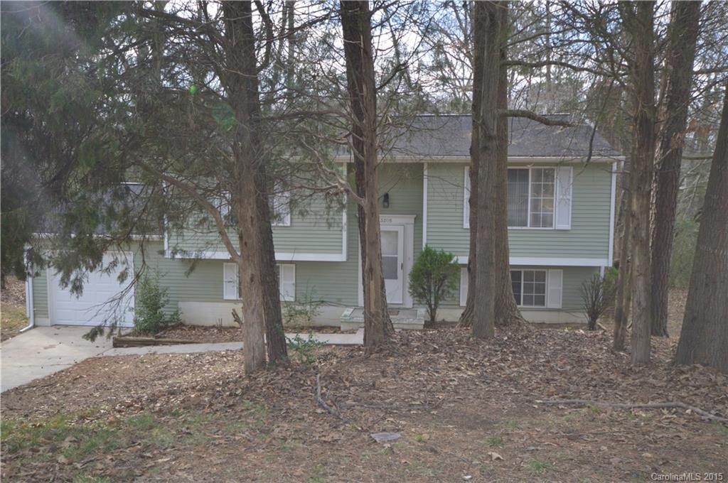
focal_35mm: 30
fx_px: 606
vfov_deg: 43.5
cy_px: 242
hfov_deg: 62.0
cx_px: 364
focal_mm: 20
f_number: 5.6
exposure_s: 1/125
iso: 220
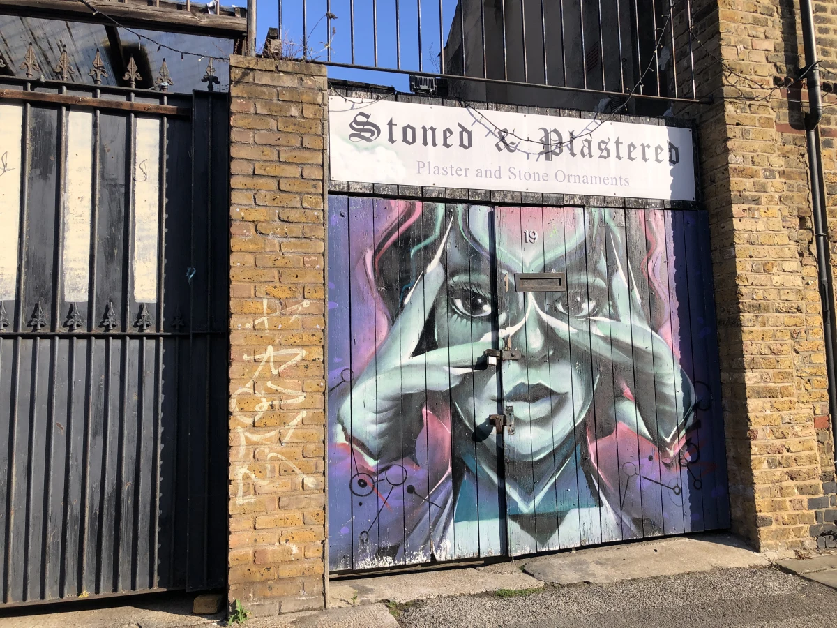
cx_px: 418
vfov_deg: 49.7
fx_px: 677
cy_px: 314
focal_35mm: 28
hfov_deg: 63.4
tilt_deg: +6.4
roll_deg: +1.5
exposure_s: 1/1230
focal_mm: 4
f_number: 1.8
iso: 20
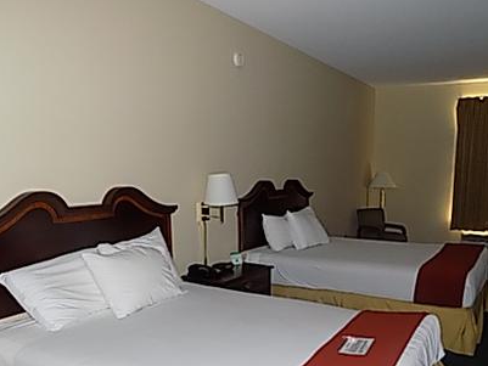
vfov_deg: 42.1
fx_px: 465
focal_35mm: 33
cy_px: 260
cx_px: 269
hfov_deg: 55.2
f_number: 3.1
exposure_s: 1/30
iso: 200
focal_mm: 4
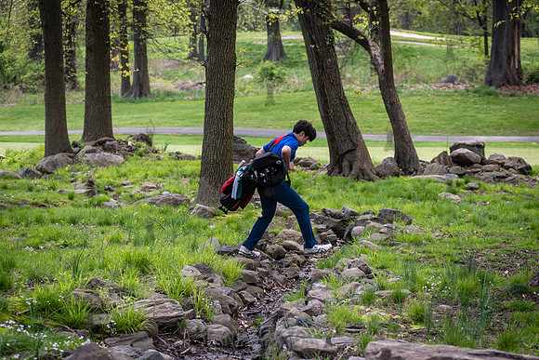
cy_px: 180
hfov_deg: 17.2
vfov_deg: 11.5
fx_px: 1783
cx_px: 270
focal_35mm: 119
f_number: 3.5
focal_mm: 86
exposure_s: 1/500
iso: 100
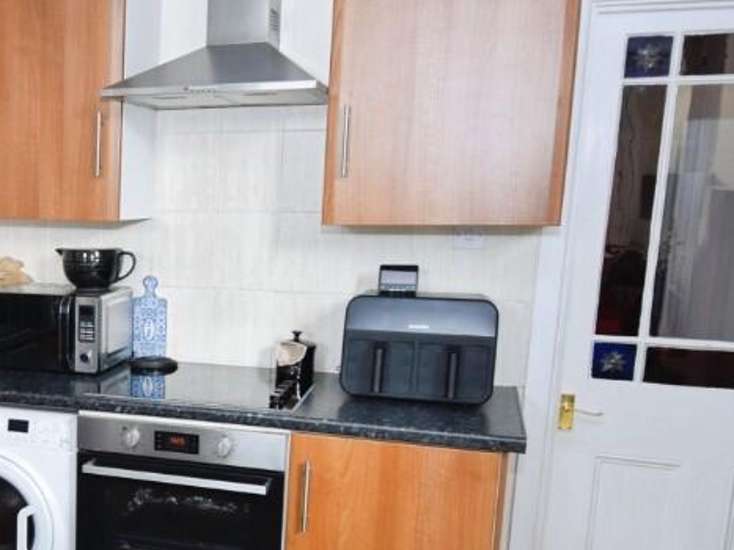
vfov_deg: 36.4
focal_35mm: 38
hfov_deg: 46.3
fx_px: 806
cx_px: 140
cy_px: 439
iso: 900
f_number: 4
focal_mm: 12
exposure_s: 1/60
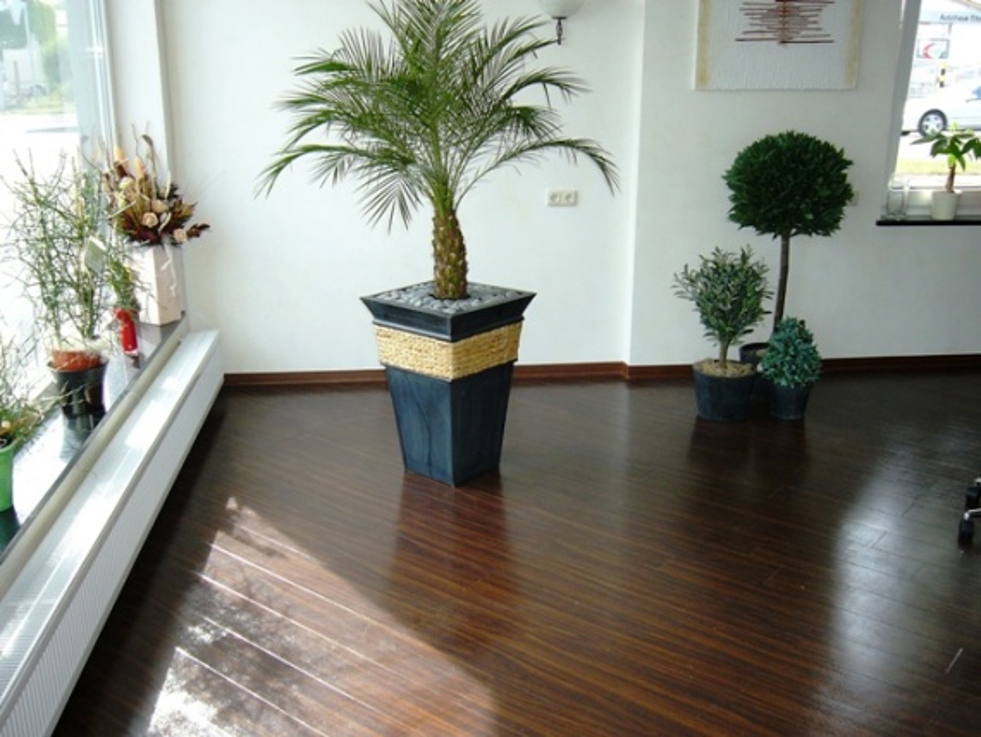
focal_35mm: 35
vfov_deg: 40.7
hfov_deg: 52.6
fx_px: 992
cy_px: 368
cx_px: 490
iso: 100
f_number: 2.8
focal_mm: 5.8
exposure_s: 1/125
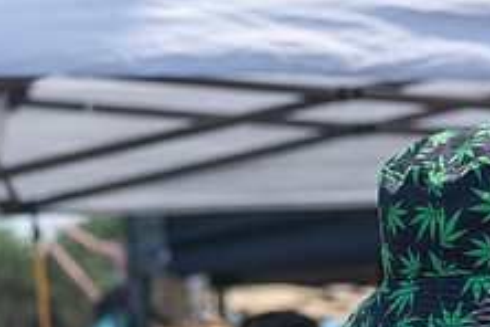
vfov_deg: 3.4
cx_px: 592
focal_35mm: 399
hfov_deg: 5.1
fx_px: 5430
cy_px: 423
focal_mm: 102
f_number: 7.1
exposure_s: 1/800
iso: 200
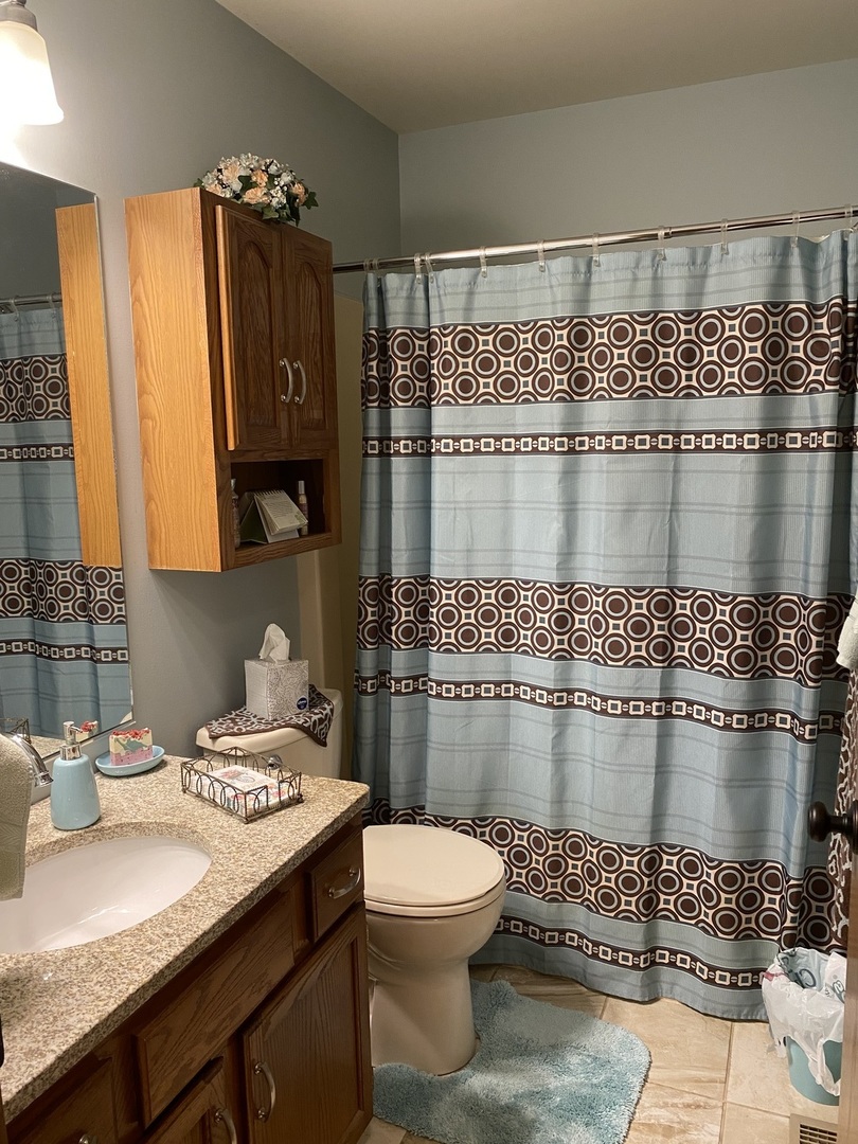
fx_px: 859
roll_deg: +0.8
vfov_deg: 67.3
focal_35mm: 26
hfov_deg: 53.1
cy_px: 572
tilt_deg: -8.5
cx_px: 429
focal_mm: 4.25
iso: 160
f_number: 1.8
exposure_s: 1/60
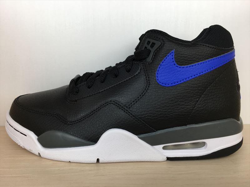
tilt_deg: -10.2
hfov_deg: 61.7
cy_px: 94
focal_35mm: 29
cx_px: 125
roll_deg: +0.1
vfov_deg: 48.2
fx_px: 209
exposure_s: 1/120
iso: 32
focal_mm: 4.15
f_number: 2.2
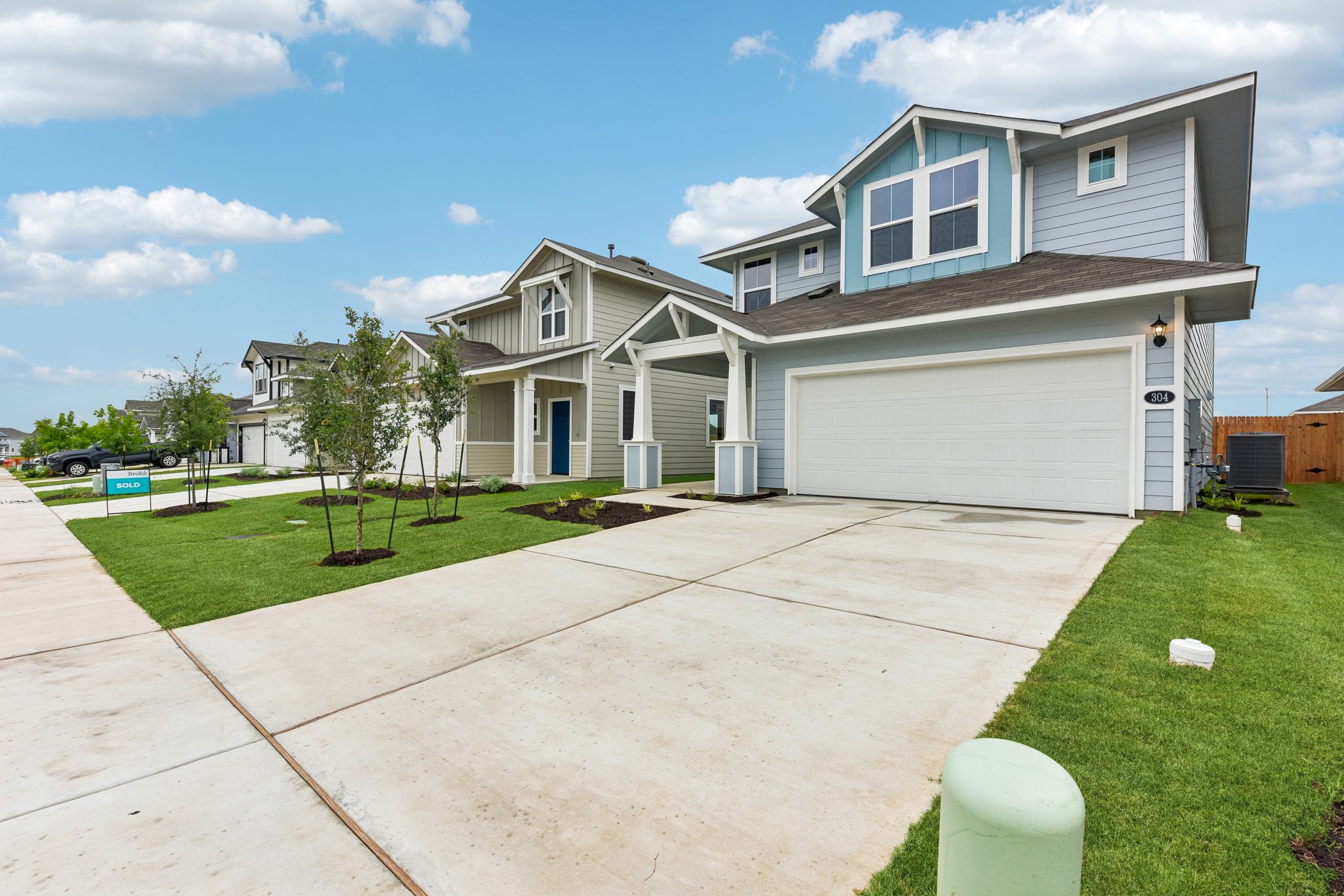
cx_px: 672
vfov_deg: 73.7
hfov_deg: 96.7
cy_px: 448
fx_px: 597
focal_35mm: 16
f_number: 8
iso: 100
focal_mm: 16
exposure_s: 1/160
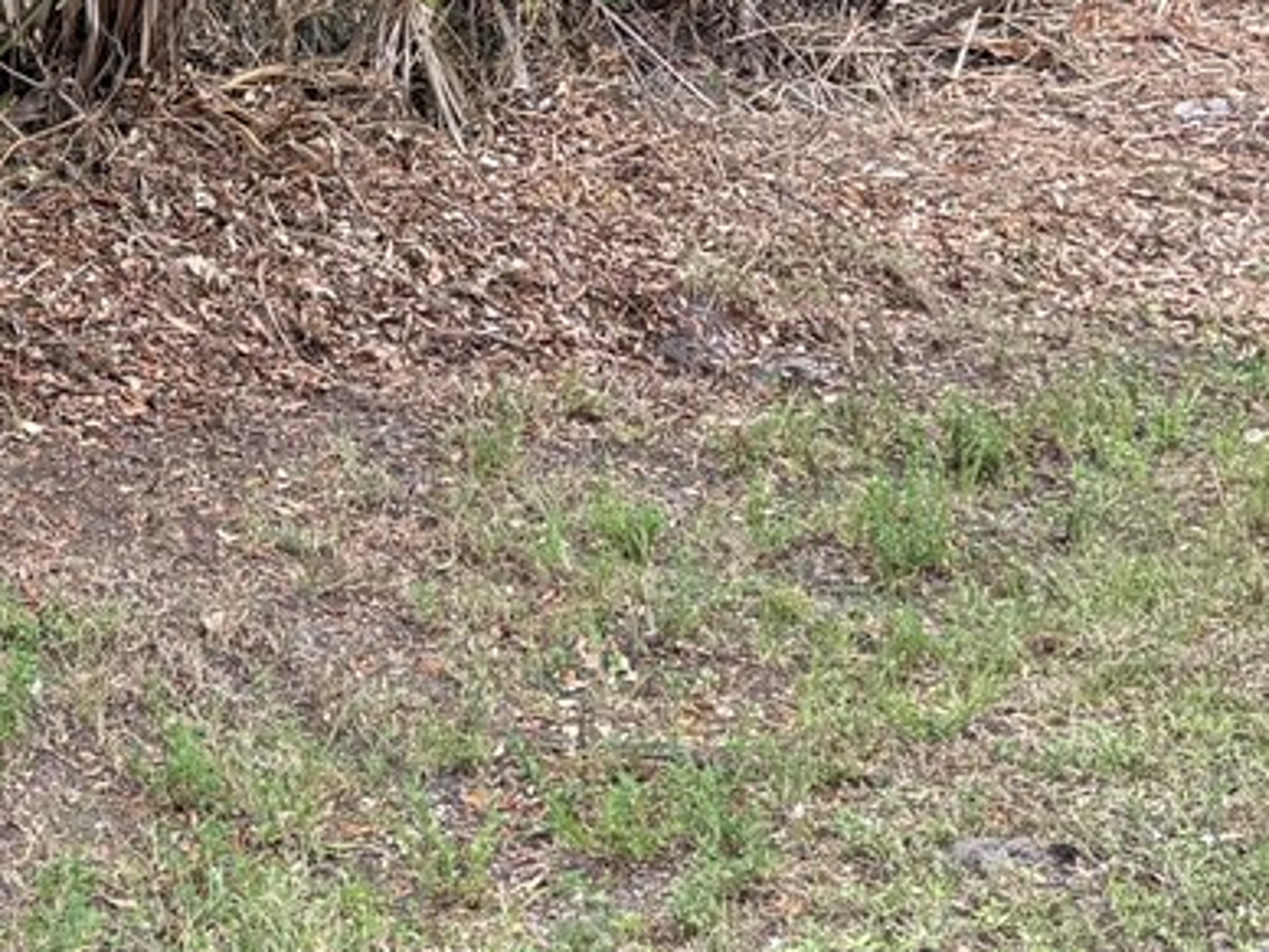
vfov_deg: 14.2
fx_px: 3629
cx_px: -131
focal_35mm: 99
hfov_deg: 19.0
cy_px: -386
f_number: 1.78
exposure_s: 1/858
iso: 100
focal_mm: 6.76
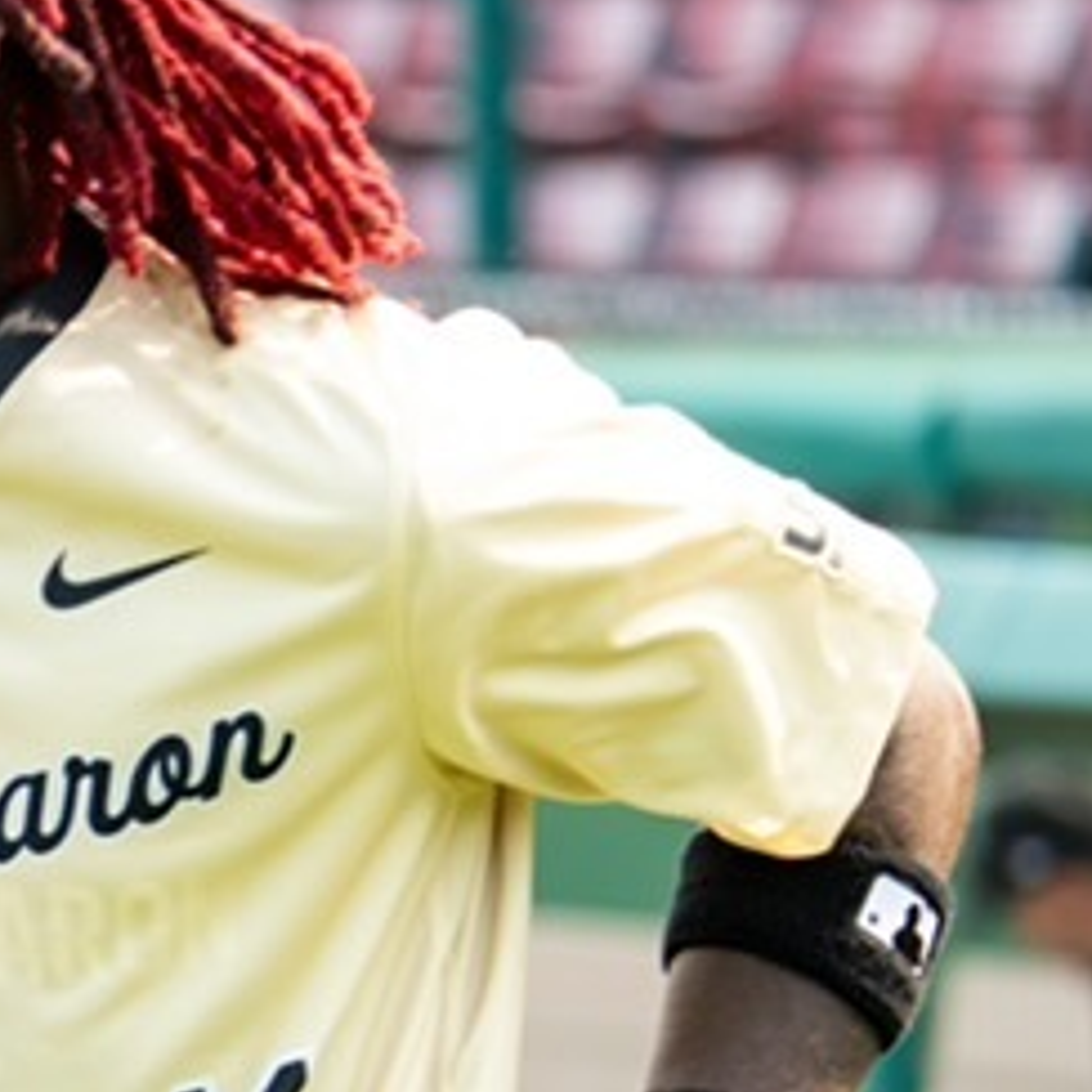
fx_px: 19237
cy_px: 550
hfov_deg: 3.2
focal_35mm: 539
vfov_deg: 3.3
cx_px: -45
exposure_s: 1/1000
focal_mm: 151
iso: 640
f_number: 5
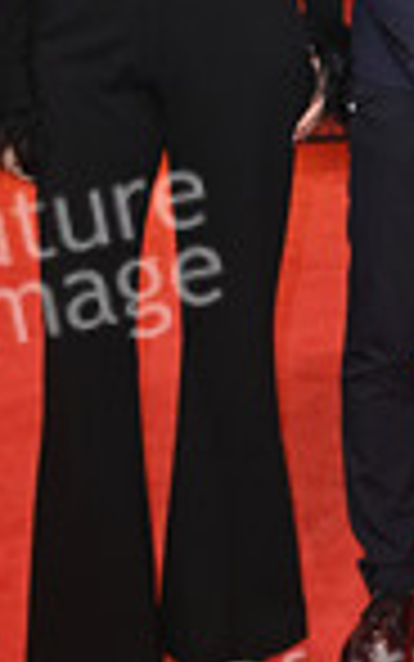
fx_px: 1894
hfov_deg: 12.2
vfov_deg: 19.4
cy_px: 54
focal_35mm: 105
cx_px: 482
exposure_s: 1/160
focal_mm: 38
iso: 800
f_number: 5.6
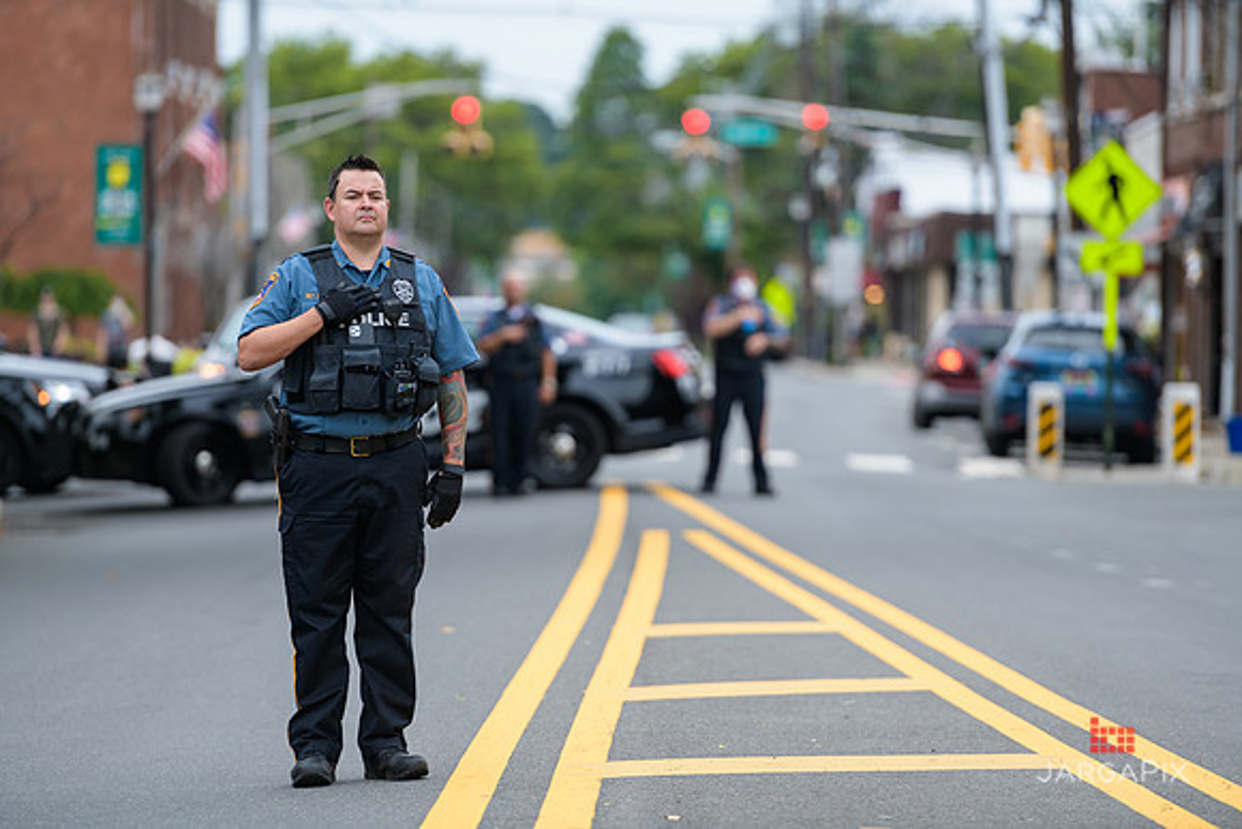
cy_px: 414
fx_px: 6901
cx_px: 621
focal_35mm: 200
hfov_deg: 10.3
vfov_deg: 6.9
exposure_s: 1/200
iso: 200
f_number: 3.2
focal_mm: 200
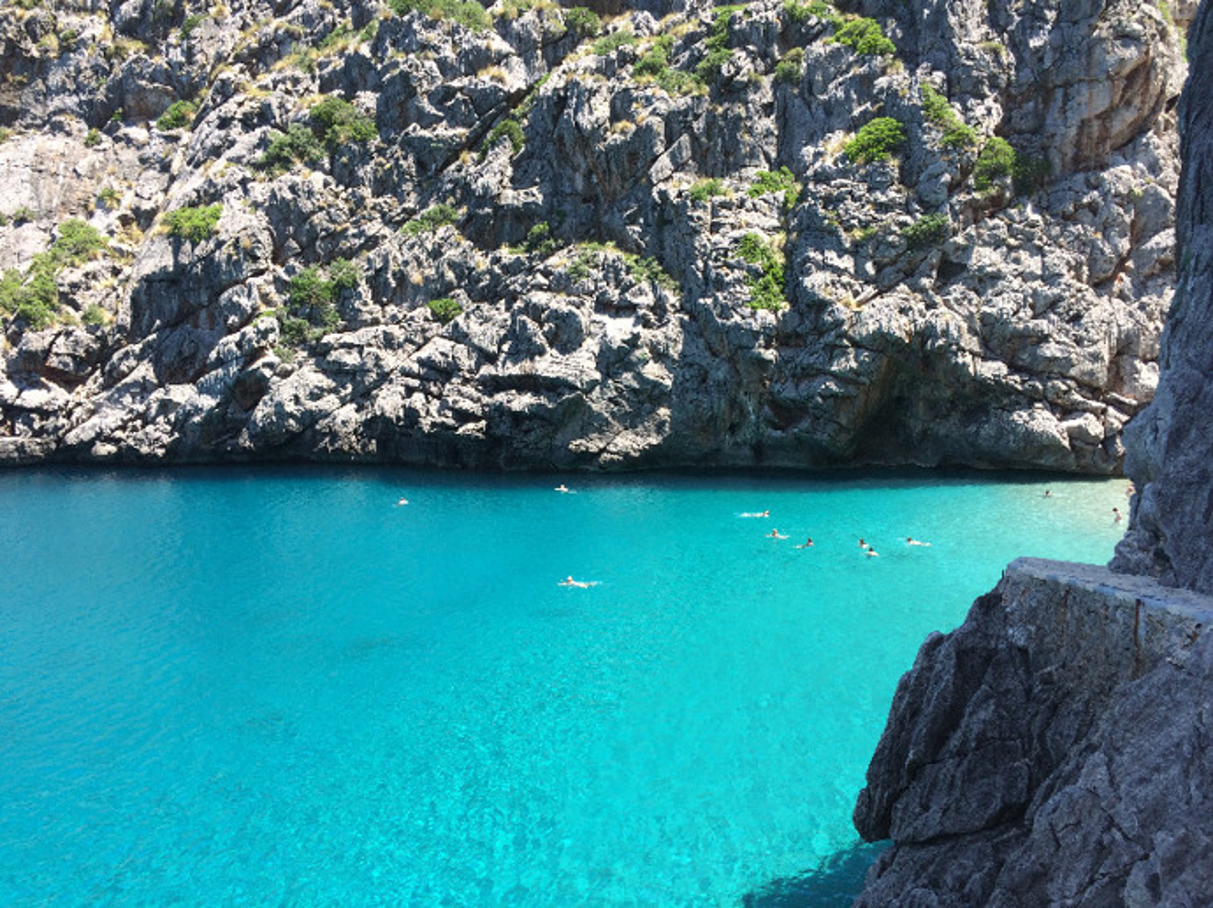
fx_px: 1016
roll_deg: +1.1
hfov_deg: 61.7
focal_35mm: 29
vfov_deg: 48.2
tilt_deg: -7.8
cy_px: 454
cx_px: 606
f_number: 2.2
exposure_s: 1/604
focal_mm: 4.15
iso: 32
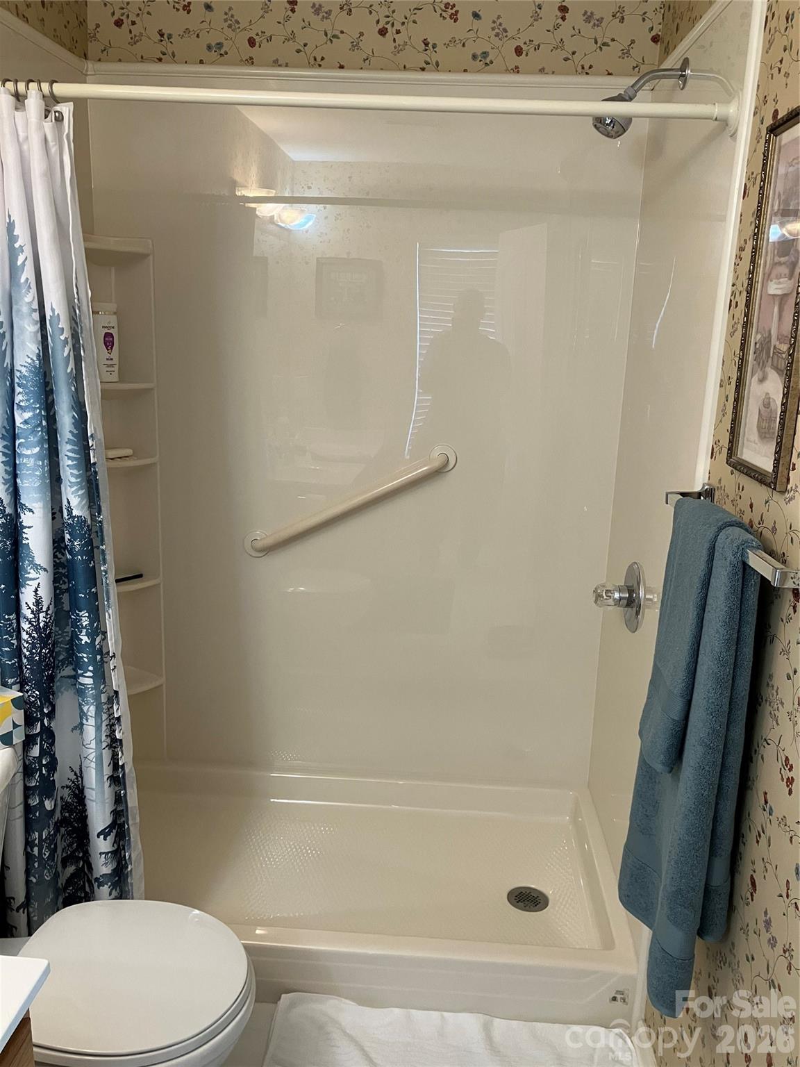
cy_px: 534
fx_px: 863
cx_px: 400
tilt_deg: -13.8
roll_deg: -2.3
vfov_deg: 63.4
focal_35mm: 28
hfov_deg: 49.7
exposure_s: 1/60
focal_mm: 3.99
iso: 200
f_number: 1.8
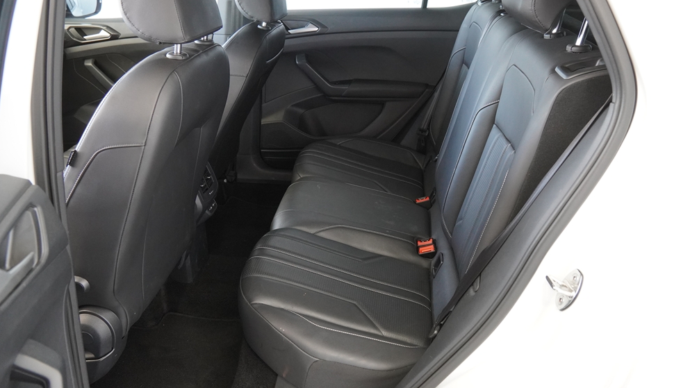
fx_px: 504
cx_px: 345
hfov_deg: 68.8
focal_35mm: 28
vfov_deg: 42.1
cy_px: 170
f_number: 4
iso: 1250
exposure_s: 1/60
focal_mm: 17
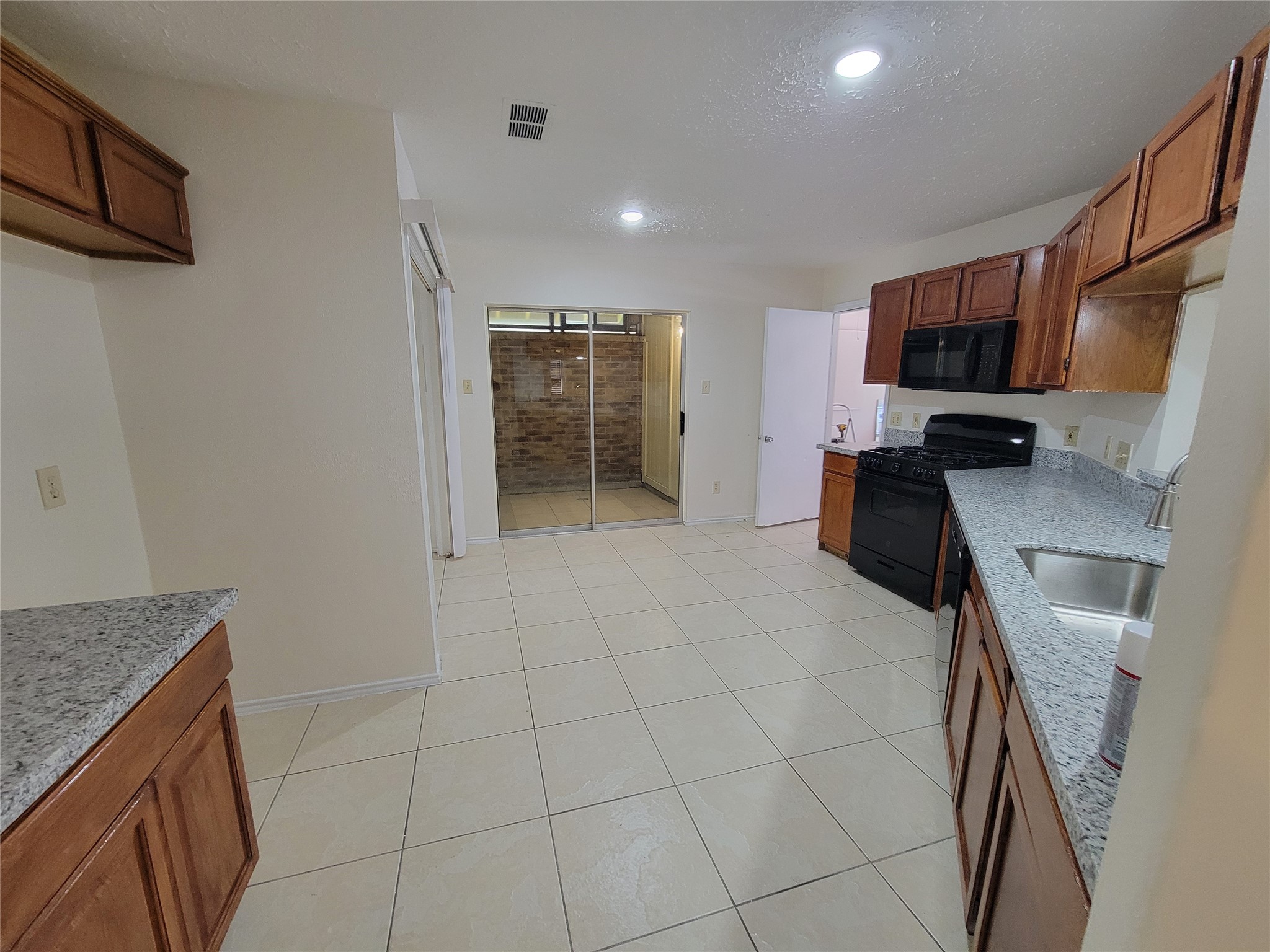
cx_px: 635
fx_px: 477
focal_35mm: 13
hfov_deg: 106.2
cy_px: 476
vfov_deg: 89.9
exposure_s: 1/60
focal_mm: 2.2
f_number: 2.2
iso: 400
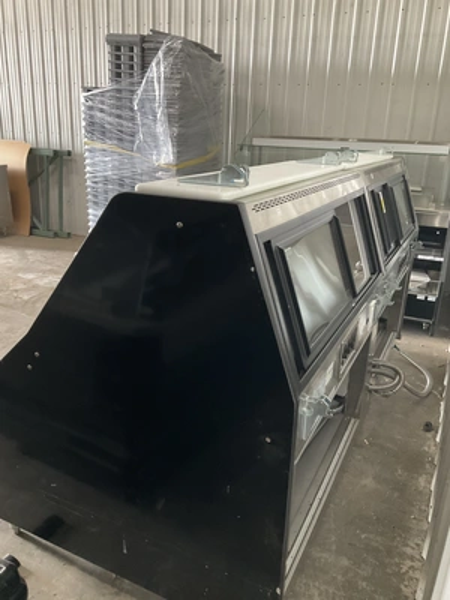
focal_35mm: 29
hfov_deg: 48.2
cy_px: 300
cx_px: 225
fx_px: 503
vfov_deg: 61.7
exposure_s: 1/40
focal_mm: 3
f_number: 1.8
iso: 200
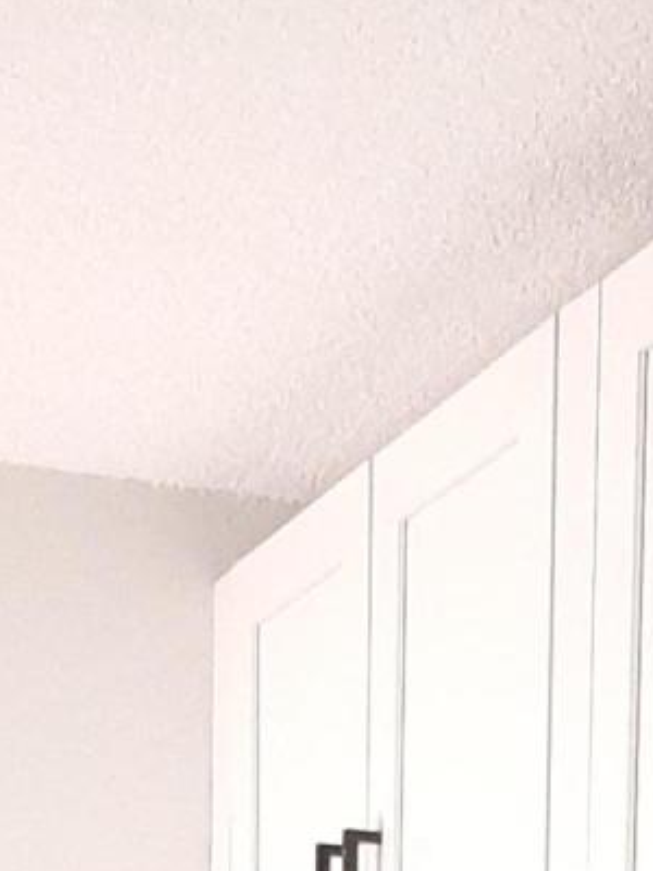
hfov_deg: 11.3
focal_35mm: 130
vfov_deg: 13.6
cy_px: 1542
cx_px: 581
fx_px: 3270
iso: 250
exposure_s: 1/25
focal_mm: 3.93
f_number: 1.7
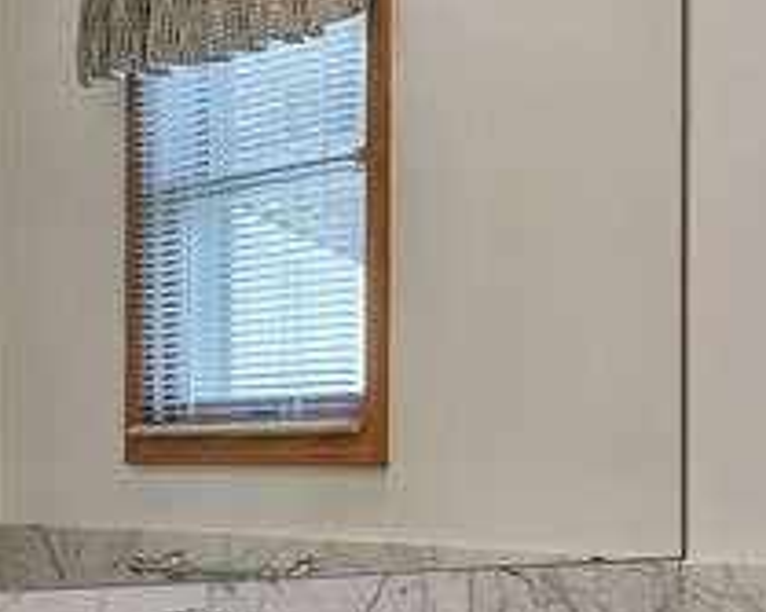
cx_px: 1078
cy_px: 440
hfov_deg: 21.4
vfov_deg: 19.5
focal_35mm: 78
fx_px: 1767
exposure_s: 1/100
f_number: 4
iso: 400
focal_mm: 16
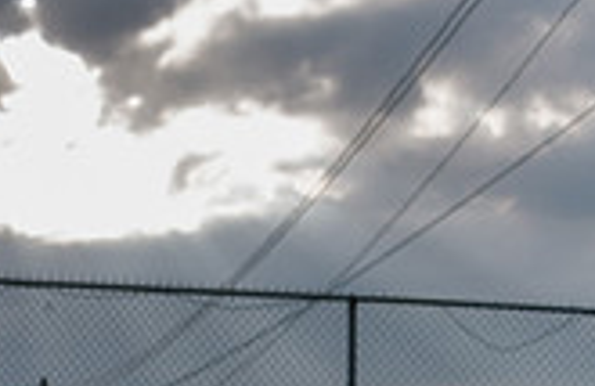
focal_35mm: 103
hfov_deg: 17.6
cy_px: 649
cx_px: -335
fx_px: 1688
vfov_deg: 12.2
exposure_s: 1/160
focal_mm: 29
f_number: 3.5
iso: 64
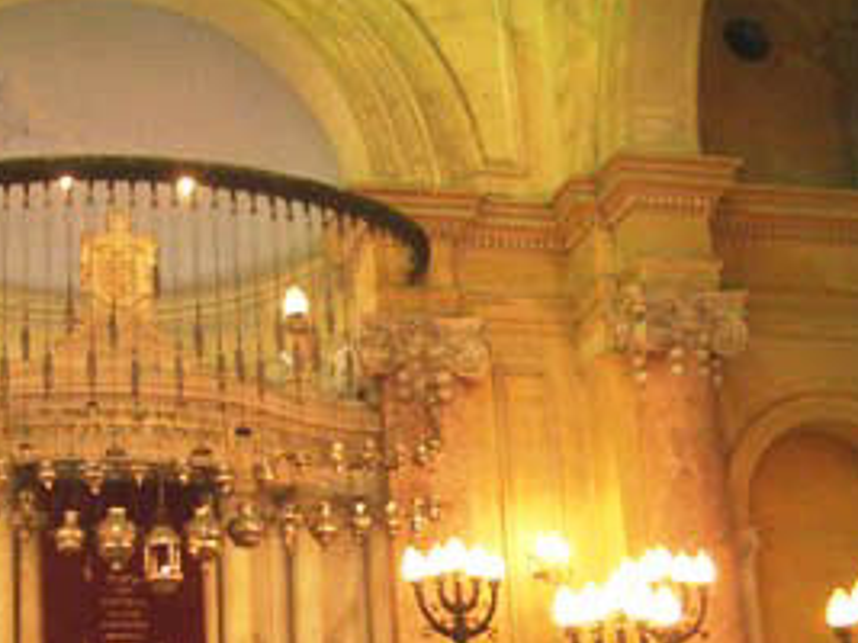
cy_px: 543
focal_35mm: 63
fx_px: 1561
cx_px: 132
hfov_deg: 29.8
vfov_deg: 22.8
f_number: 2.6
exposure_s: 1/60
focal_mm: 5.8
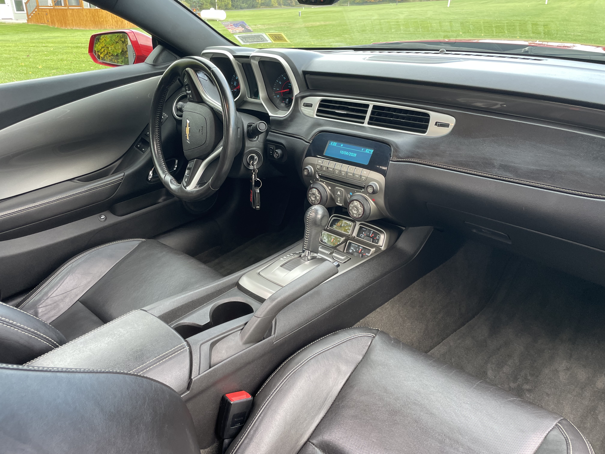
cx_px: 302
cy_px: 227
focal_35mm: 26
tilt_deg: -25.7
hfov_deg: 67.3
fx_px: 454
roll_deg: -0.6
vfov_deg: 53.1
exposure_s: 1/121
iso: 125
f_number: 1.6
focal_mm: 4.2
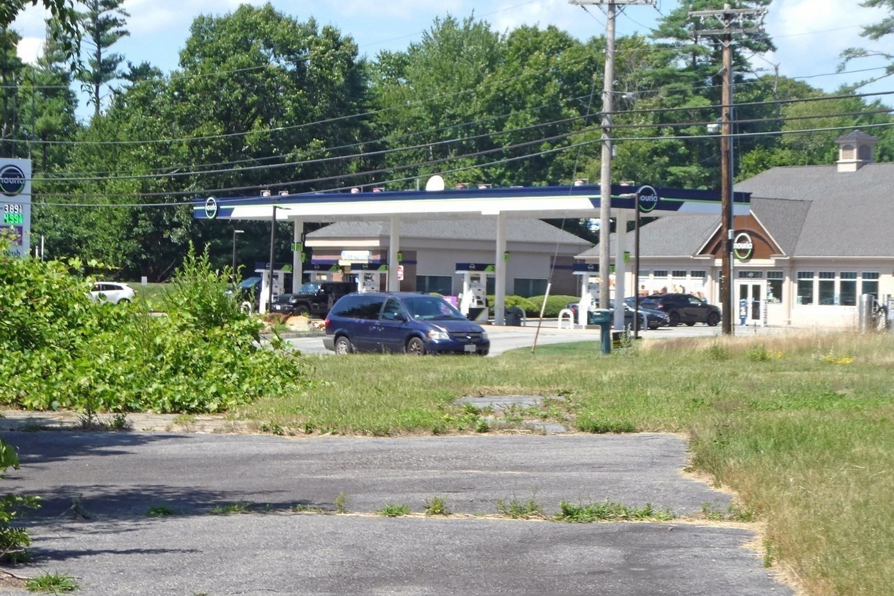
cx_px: 520
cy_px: 239
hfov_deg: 19.1
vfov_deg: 12.8
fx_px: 2657
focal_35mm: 107
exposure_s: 1/500
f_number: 4.5
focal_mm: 12.5
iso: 80
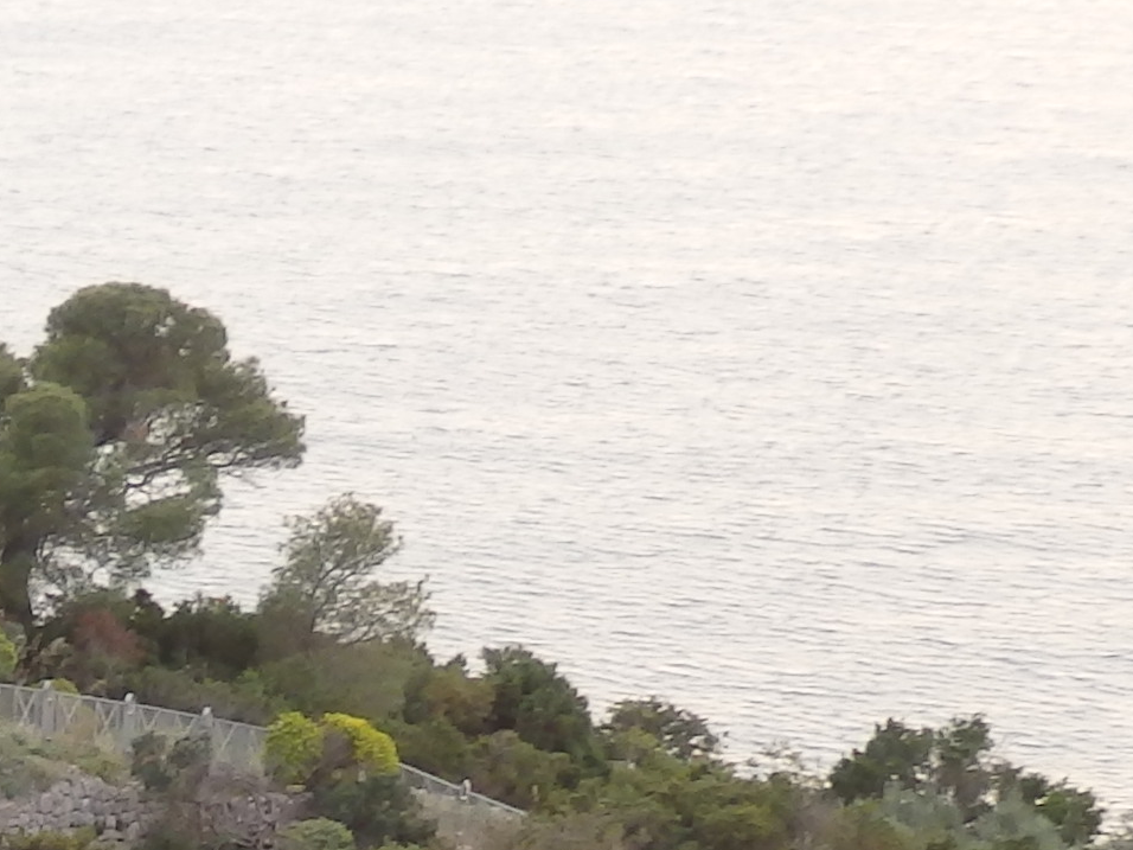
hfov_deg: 11.7
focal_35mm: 159
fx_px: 5204
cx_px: -786
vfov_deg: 9.0
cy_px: 1494
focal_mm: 6
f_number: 3.4
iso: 100
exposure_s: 1/80
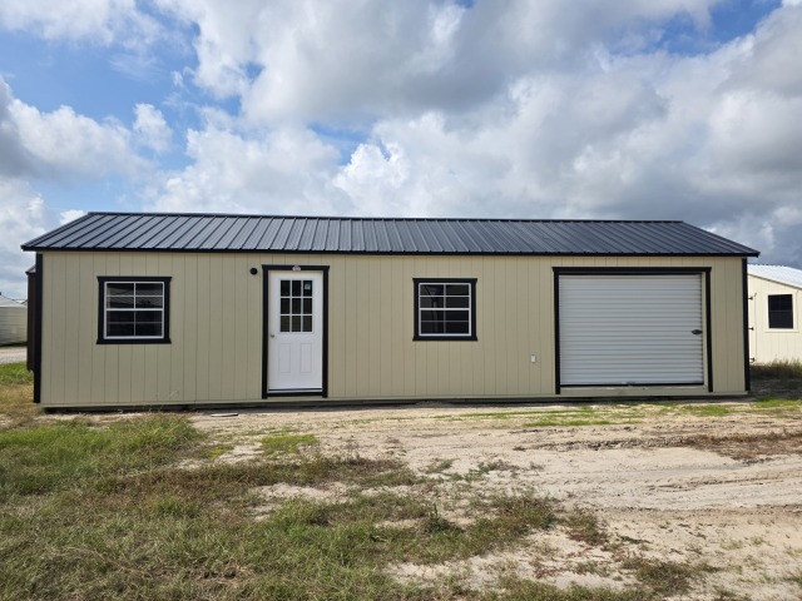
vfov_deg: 58.9
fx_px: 533
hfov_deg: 73.9
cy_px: 300
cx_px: 401
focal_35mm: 23
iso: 80
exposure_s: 1/7944
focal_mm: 6.3
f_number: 1.7
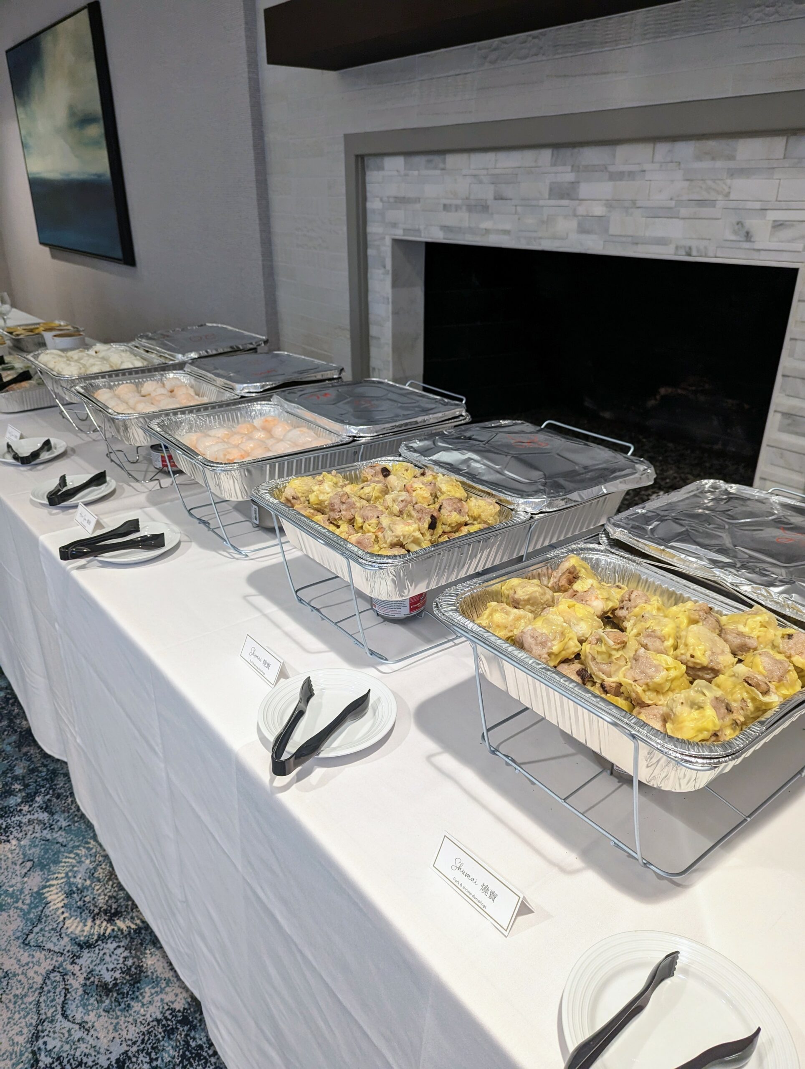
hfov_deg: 56.9
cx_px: 402
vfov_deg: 71.5
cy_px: 534
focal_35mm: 24
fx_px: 742
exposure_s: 1/60
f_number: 1.85
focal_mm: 6.81
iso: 189
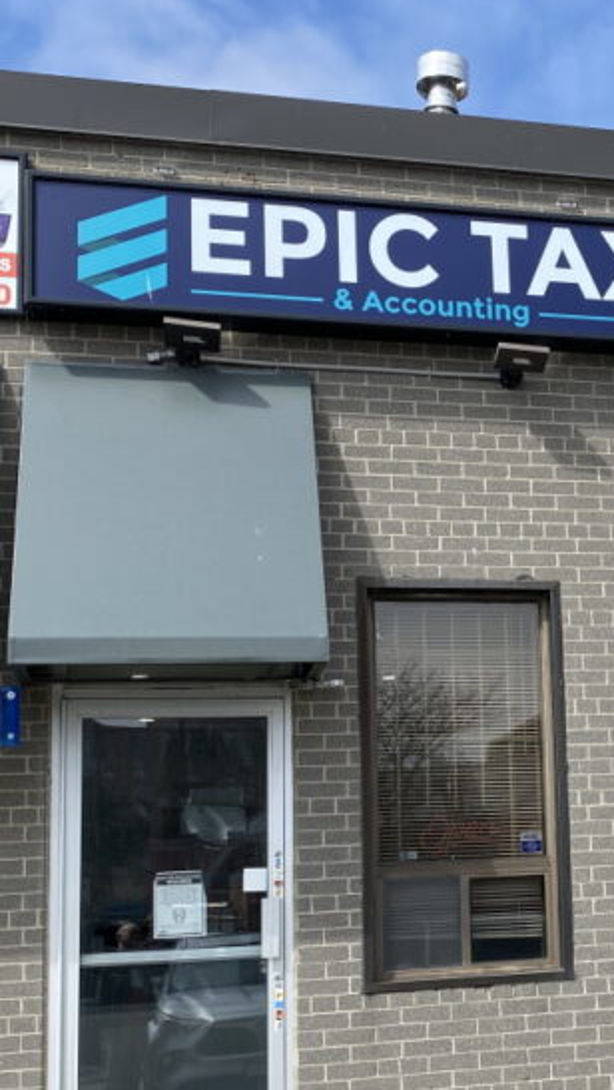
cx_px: 638
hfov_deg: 21.7
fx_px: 1533
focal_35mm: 53
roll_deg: +2.6
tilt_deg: +8.8
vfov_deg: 38.9
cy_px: 678
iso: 32
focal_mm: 4.25
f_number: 1.8
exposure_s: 1/2513
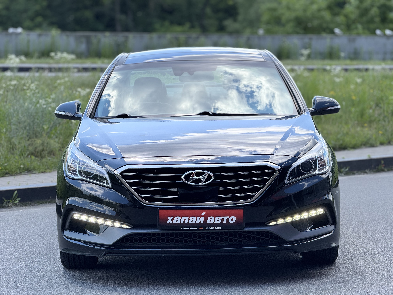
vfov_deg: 12.3
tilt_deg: -4.0
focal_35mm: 120
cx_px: 196
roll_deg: +0.0
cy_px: 148
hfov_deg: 16.4
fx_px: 1362
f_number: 2.8
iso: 50
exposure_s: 1/500
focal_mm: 15.66
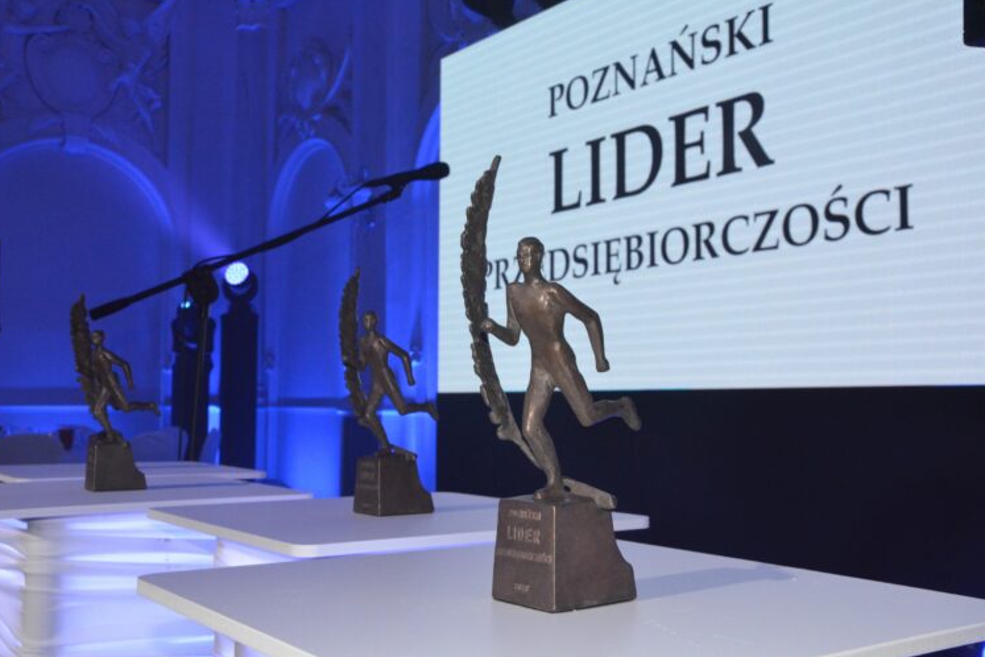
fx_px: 1094
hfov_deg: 48.5
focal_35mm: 40
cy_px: 328
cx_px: 492
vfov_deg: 33.4
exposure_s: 1/250
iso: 2500
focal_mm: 26
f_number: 8
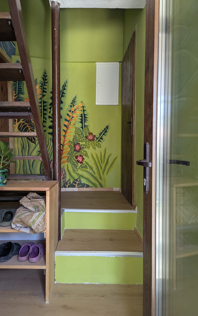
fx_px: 224
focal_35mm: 26
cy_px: 159
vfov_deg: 70.4
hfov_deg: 47.4
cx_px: 81
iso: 143
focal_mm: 6.81
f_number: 1.85
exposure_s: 1/34.6
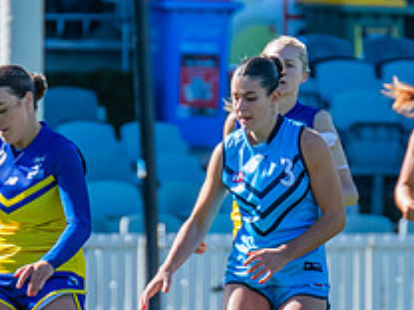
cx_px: 114
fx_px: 20702
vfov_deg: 0.9
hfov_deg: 1.1
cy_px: 272
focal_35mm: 1731
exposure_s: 1/1250
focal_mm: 420
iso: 800
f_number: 6.3
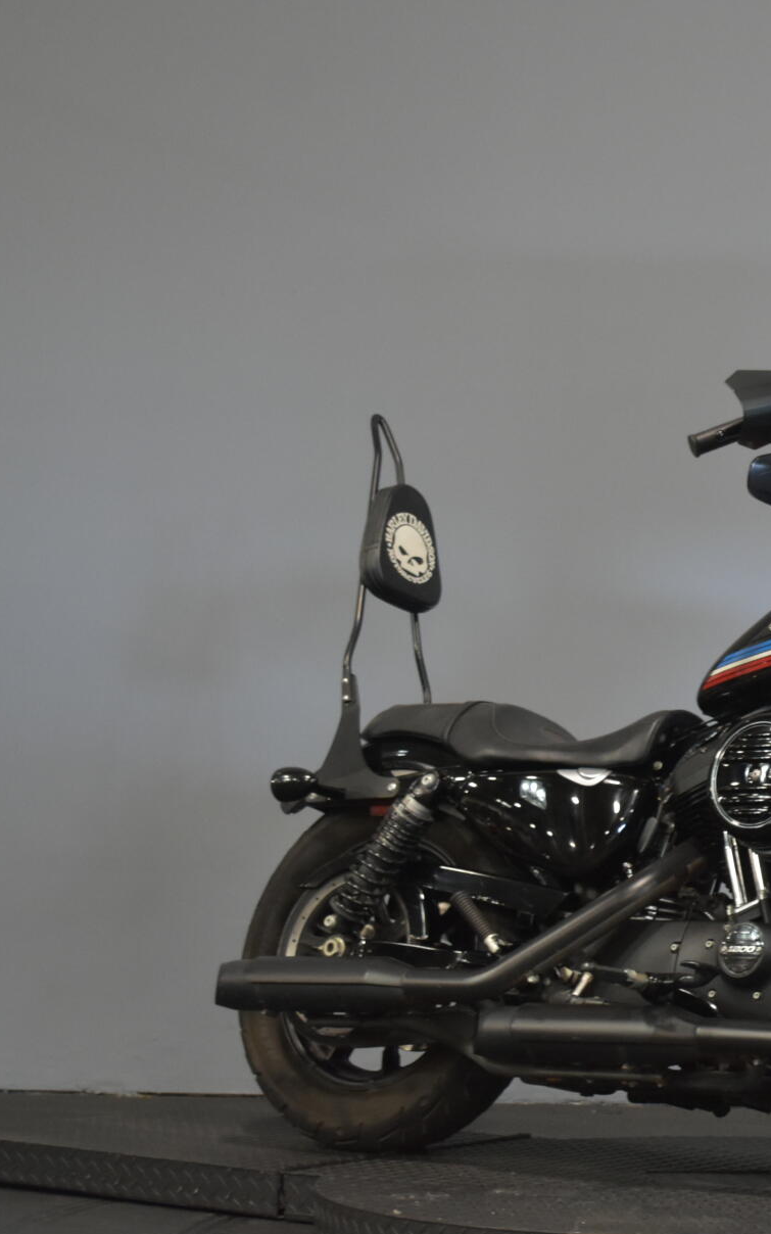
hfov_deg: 15.5
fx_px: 2723
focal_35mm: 81
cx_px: 929
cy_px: 656
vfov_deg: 25.5
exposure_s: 1/30
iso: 1250
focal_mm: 32
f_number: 4.8
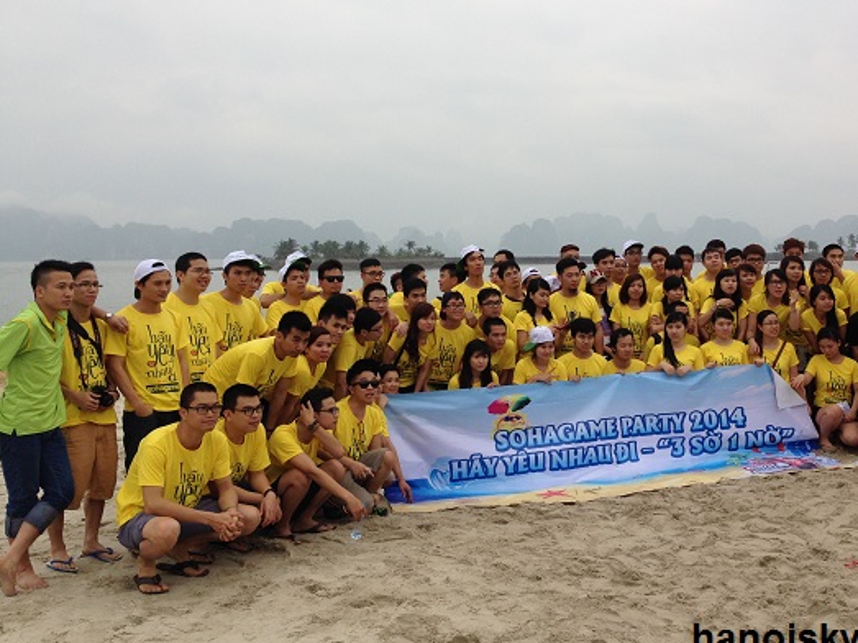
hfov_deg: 45.4
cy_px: 268
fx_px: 1016
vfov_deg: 35.0
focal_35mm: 41
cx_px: 532
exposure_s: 1/321
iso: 50
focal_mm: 4.12
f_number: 2.4
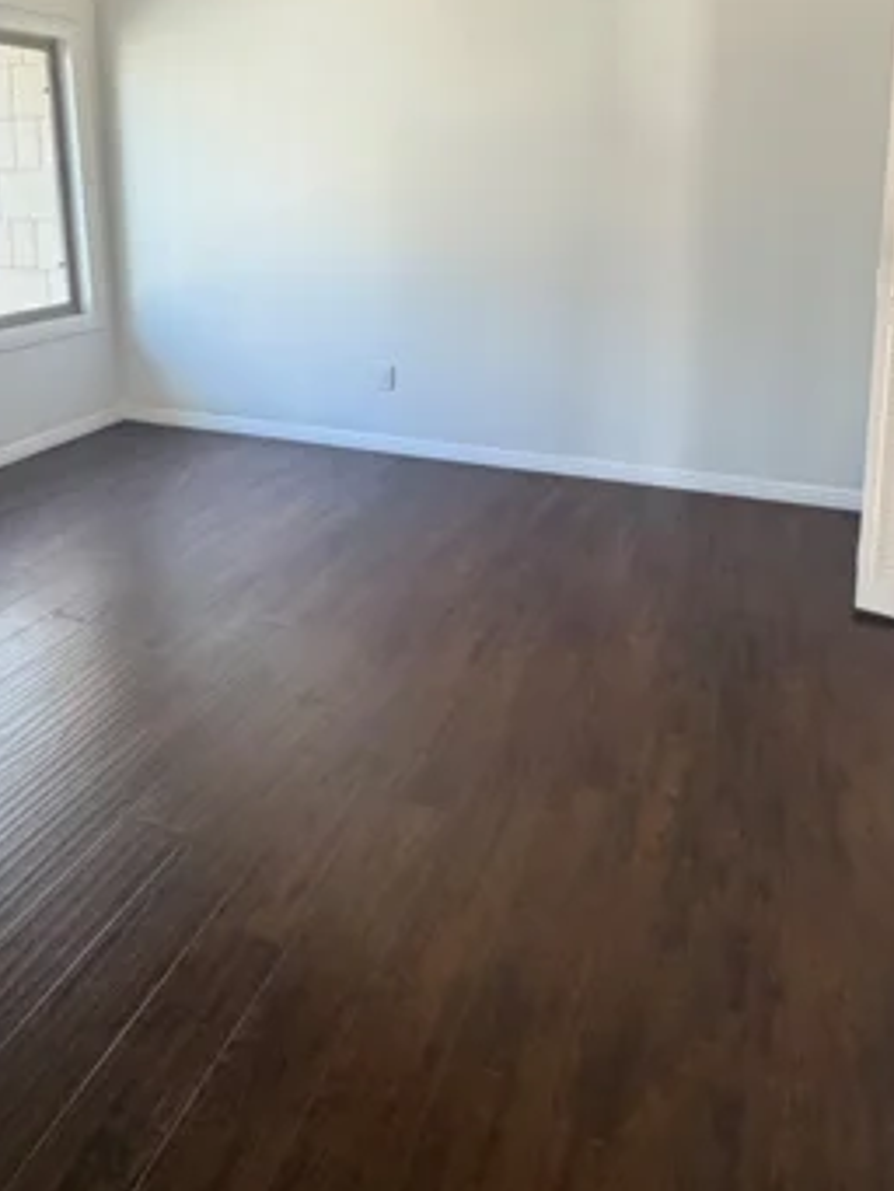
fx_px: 792
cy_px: 297
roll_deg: +0.1
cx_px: 492
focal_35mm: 23
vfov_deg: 69.0
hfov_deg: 58.8
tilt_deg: -9.1
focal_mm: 2.22
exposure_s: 1/65
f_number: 2.2
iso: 320
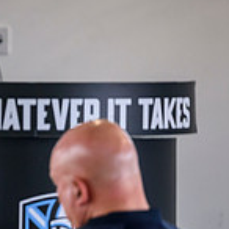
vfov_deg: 3.7
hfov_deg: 3.7
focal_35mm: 474
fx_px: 3548
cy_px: 159
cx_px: -215
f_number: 2.8
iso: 2500
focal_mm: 140
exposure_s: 1/500
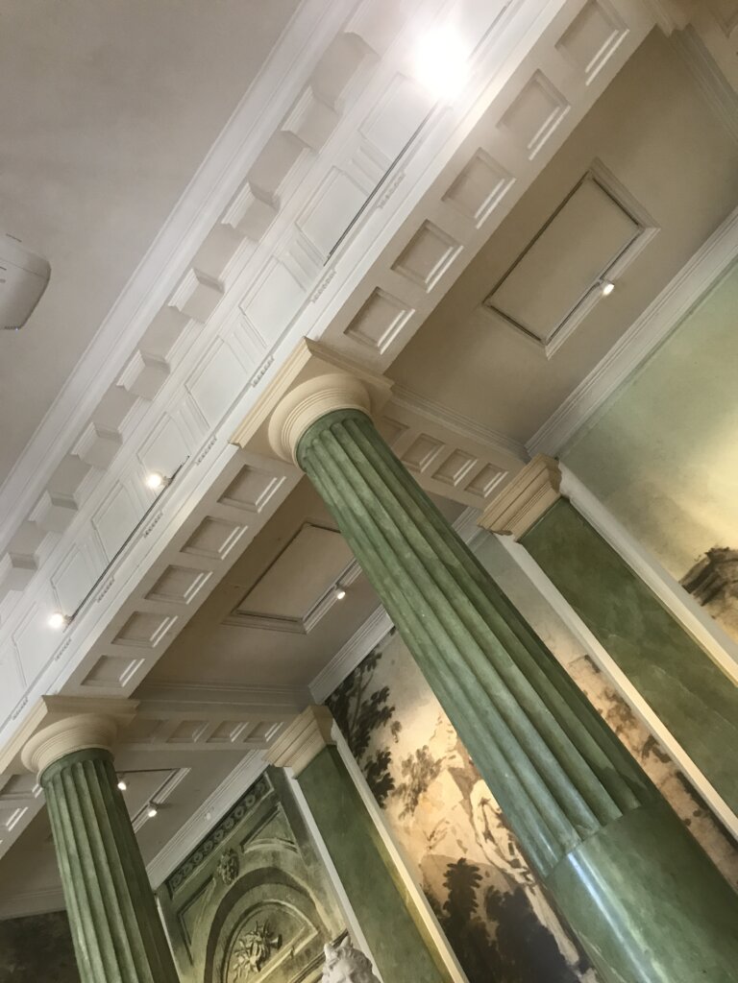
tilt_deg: +38.8
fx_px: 796
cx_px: 369
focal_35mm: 28
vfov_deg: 63.4
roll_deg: +33.7
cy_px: 492
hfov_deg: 49.7
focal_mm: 3.99
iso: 50
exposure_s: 1/17
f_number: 1.8
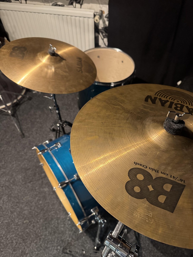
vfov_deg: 71.6
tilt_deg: -53.3
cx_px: 96
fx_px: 178
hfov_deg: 56.8
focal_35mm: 24
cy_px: 128
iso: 800
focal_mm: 6.76
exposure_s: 1/50
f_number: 1.78
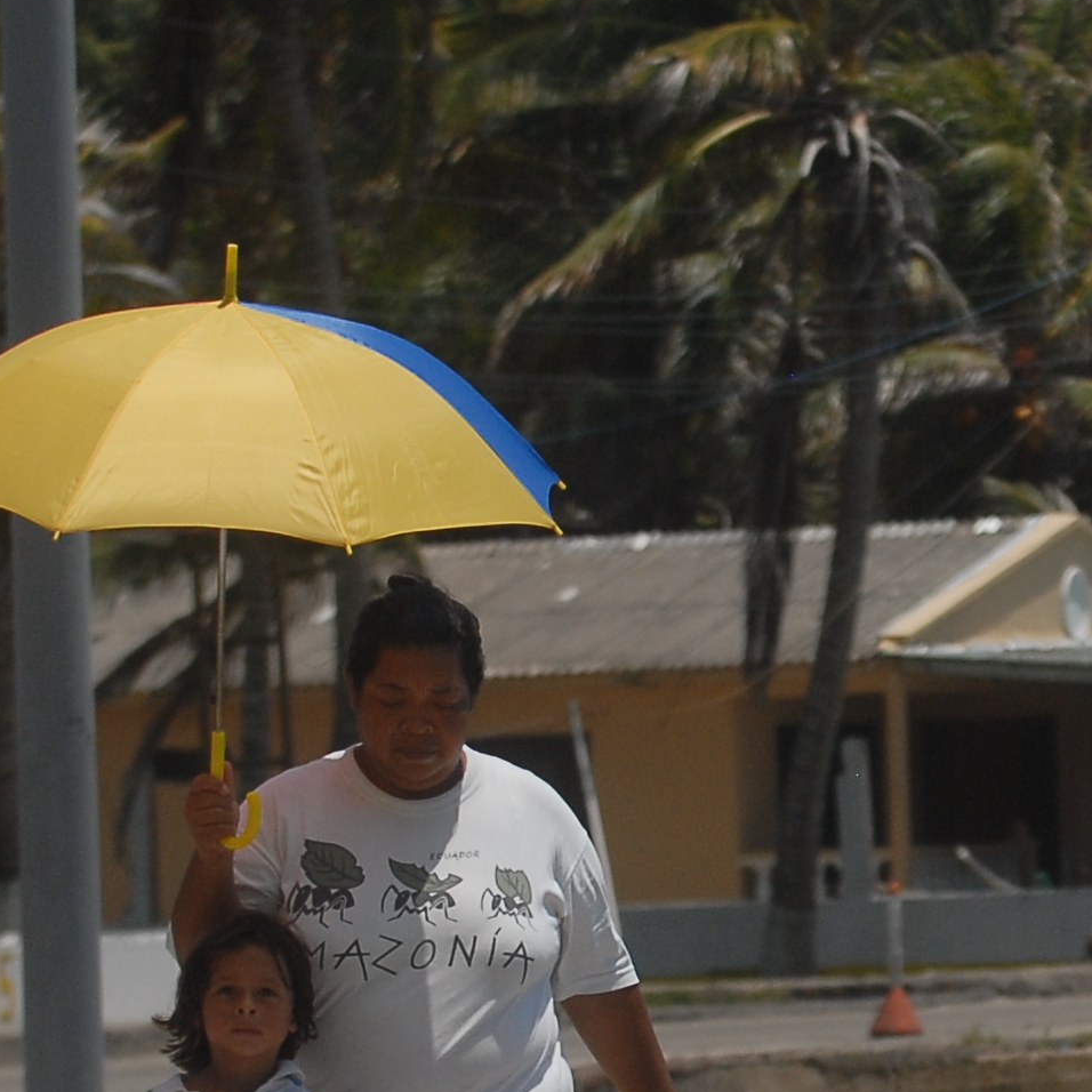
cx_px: 1111
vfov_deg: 4.8
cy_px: 677
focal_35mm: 362
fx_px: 12920
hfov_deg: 4.8
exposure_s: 1/4000
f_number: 4
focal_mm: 70
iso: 200
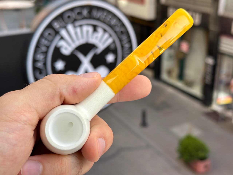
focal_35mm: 48
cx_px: 116
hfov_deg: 39.7
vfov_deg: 30.3
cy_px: 88
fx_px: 323
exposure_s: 1/615
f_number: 1.78
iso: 64
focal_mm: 6.86
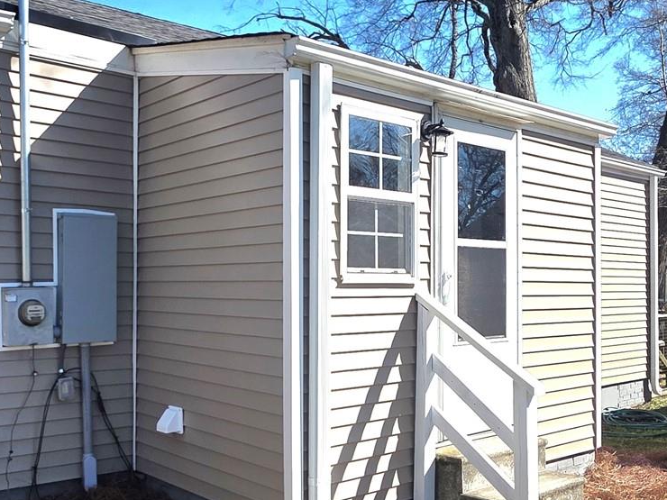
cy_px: 287
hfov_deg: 51.3
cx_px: 343
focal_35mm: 36
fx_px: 694
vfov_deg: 39.6
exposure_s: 1/2000
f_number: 1.9
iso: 40
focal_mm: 2.2
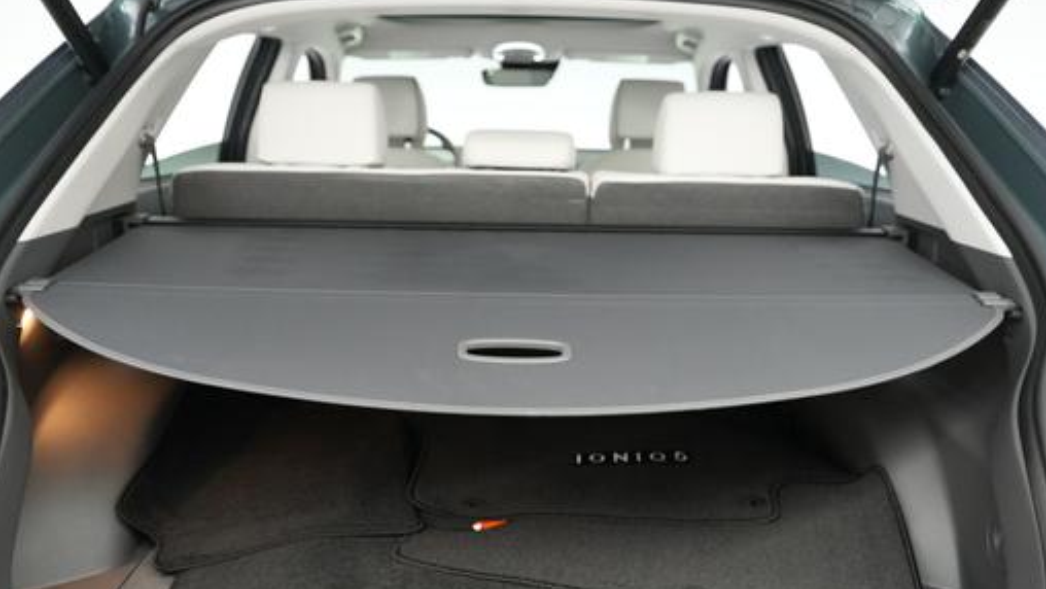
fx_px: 915
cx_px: 519
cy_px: 395
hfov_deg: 59.5
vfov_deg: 35.3
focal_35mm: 33
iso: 5000
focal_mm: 25
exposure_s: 1/160
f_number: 2.8
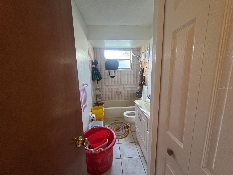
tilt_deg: -8.7
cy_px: 88
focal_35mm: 14
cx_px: 116
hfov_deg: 102.1
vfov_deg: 85.7
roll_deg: +2.0
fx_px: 94
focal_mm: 2.22
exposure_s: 1/60
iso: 400
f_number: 2.2
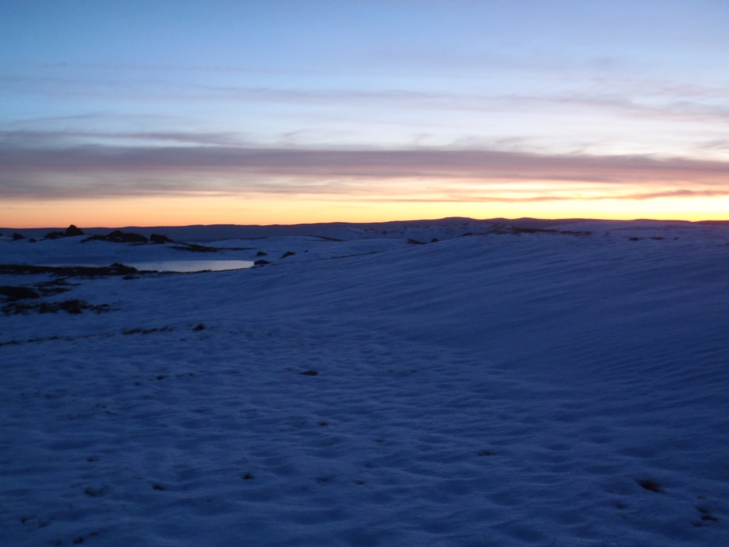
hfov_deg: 44.8
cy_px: 274
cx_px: 364
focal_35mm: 42
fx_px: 885
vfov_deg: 34.3
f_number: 4.3
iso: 250
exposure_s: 1/4
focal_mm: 7.57
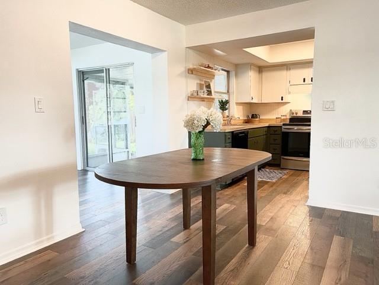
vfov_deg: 53.1
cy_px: 142
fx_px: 285
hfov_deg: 67.3
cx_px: 190
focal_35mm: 26
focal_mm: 5.1
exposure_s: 1/60
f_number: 1.6
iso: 100
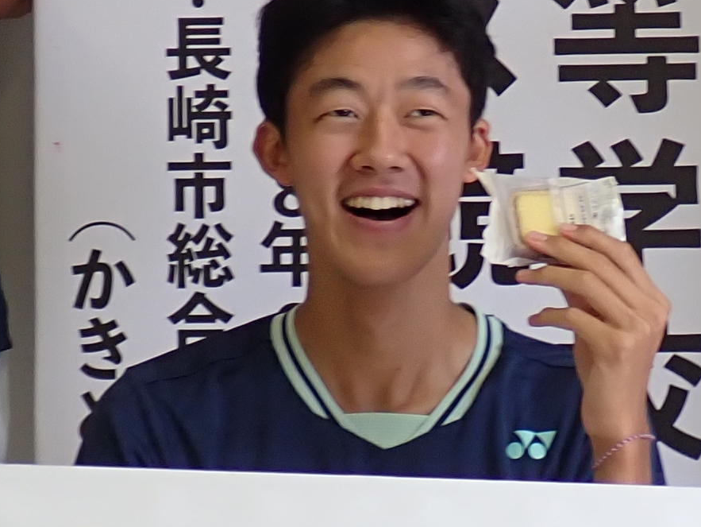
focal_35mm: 163
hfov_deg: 12.1
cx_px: 458
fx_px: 3302
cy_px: 157
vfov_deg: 9.1
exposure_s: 1/80
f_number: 2.5
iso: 125
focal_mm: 6.37
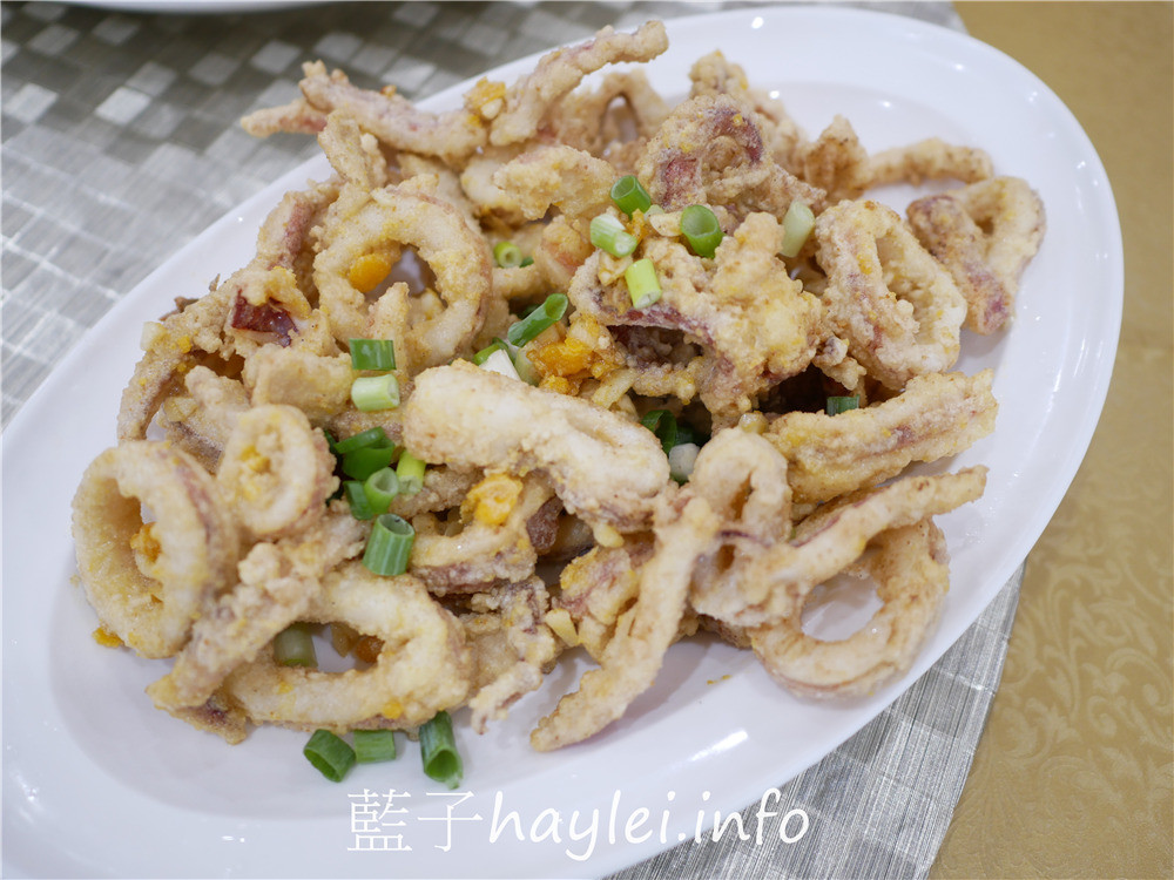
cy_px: 440
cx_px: 587
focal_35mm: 30
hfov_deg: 60.0
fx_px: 1017
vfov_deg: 46.8
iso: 250
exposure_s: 1/60
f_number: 1.7
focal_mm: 15
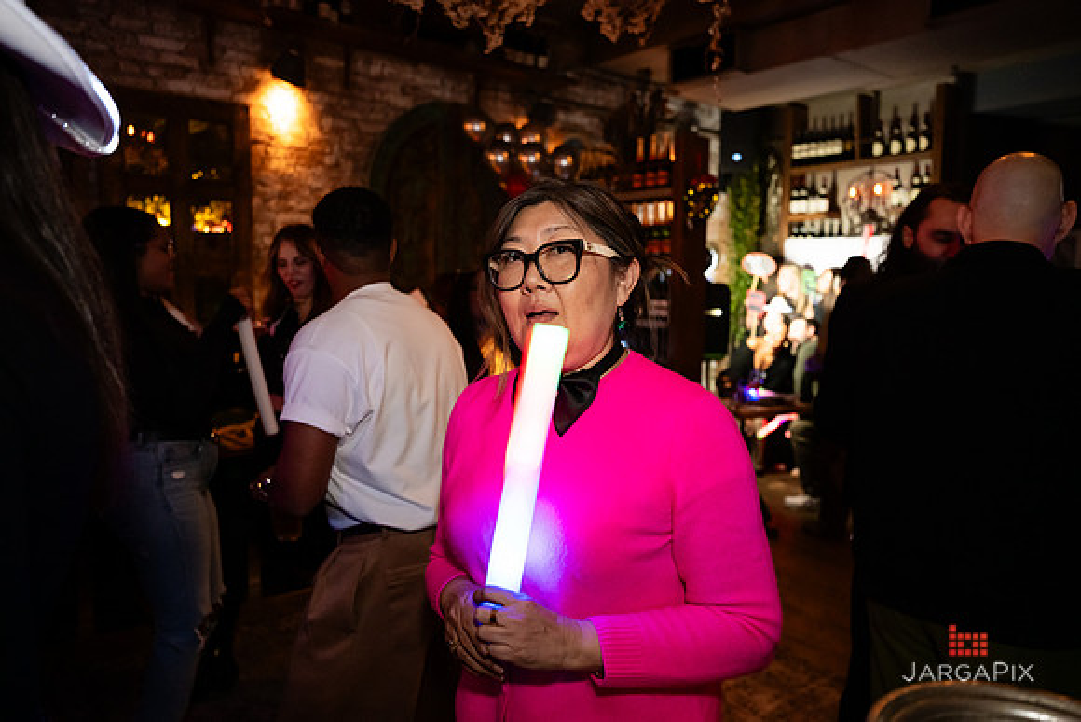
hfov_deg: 67.8
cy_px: 361
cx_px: 540
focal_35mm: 27
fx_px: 804
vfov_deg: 48.3
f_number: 2.8
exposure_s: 1/100
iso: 3200
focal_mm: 26
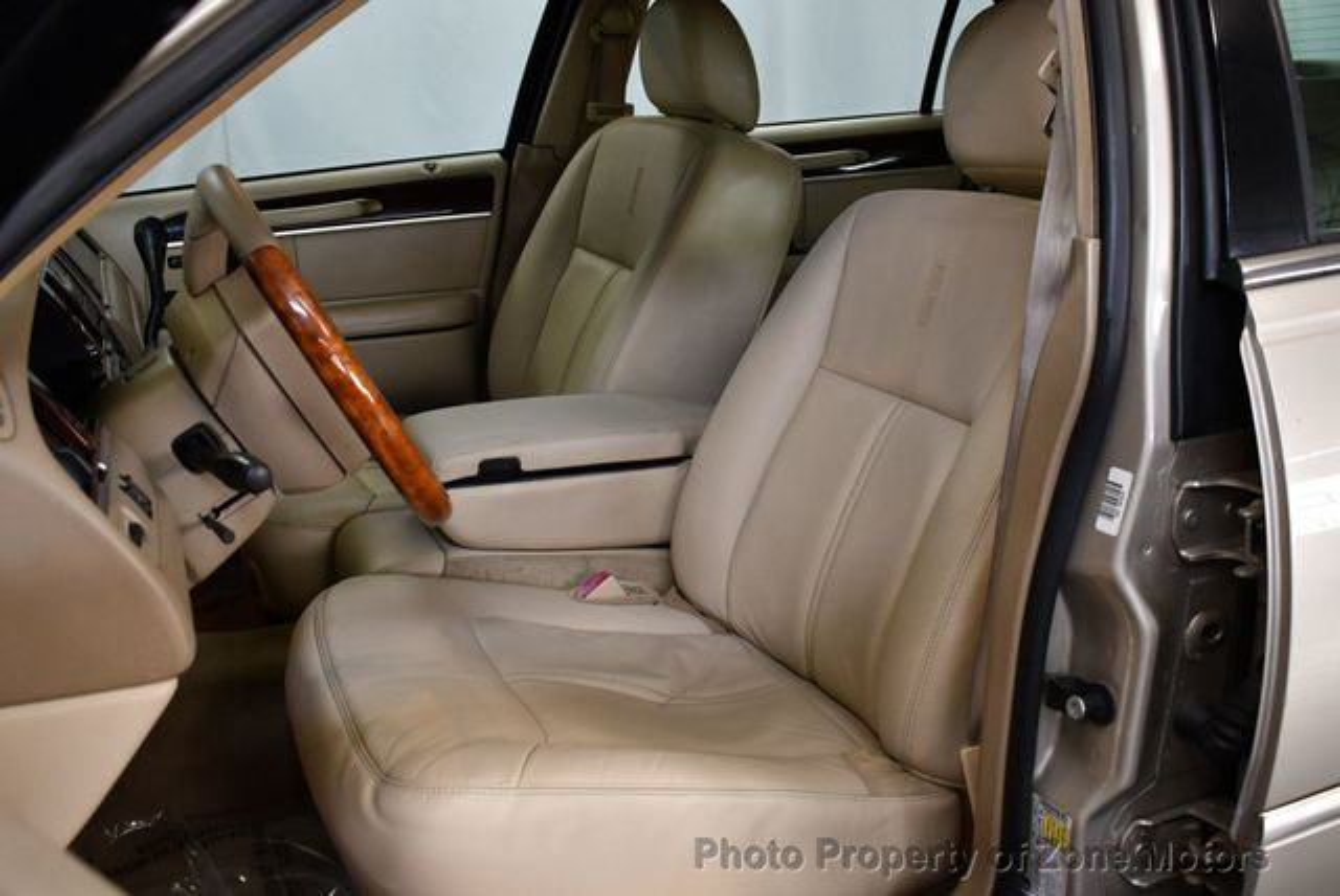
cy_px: 448
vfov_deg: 36.9
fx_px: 1341
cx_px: 670
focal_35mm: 36
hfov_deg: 53.1
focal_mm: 18
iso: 800
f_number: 3.5
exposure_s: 1/200
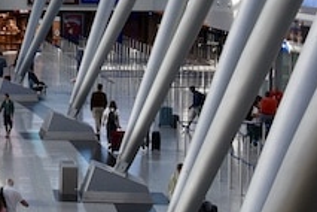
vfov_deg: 6.8
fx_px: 1779
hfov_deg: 9.5
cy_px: 33
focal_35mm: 202
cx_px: -318
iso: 500
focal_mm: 42
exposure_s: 1/160
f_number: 6.3
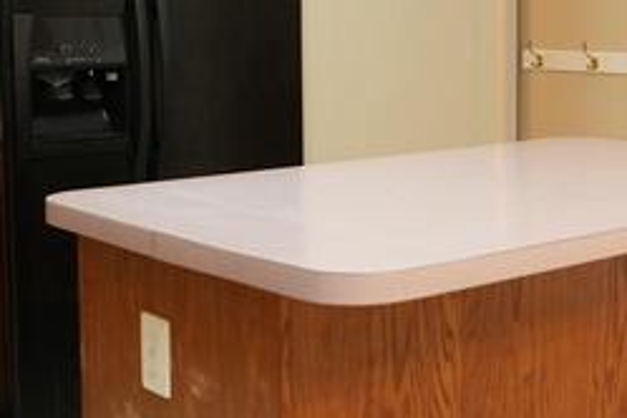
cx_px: 587
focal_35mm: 70
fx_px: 1226
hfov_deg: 27.5
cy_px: 74
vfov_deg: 19.1
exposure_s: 1/60
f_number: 2.8
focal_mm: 17.1
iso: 640
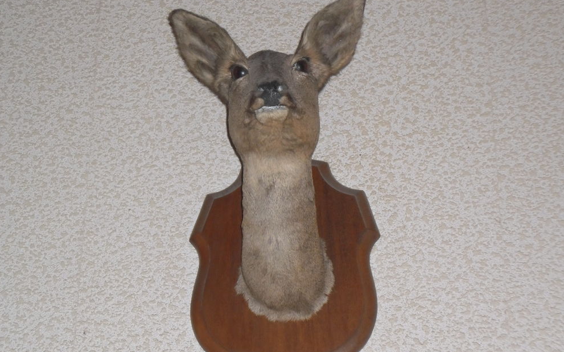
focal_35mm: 92
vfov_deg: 14.2
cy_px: 209
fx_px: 1414
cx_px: 281
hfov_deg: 22.6
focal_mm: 15.4
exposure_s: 1/60
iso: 200
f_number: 4.3
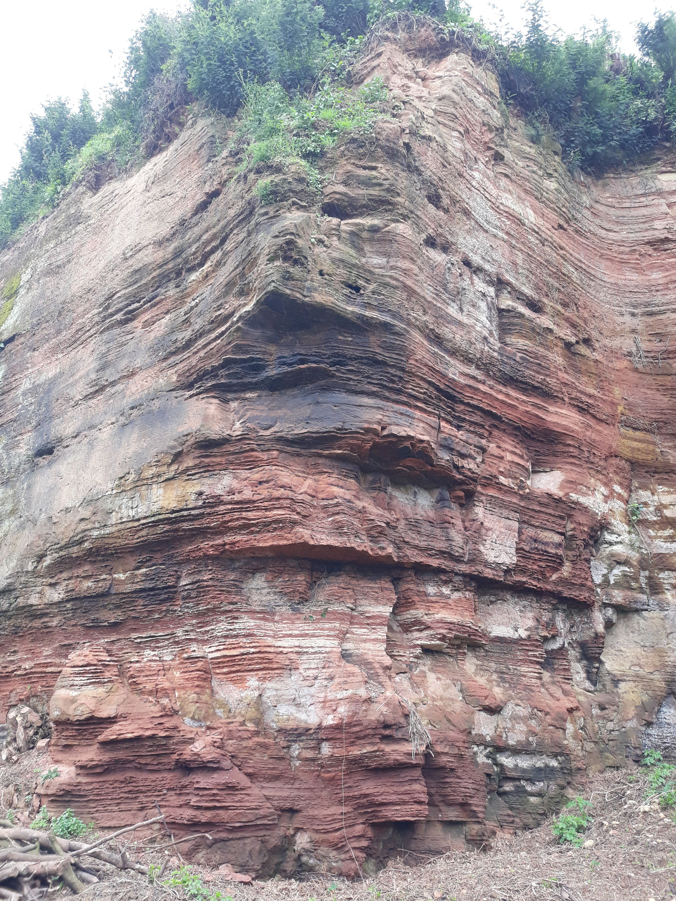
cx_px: 338
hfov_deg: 51.4
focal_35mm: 27
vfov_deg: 65.3
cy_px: 450
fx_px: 703
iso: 40
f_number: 1.7
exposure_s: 1/144
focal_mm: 3.71
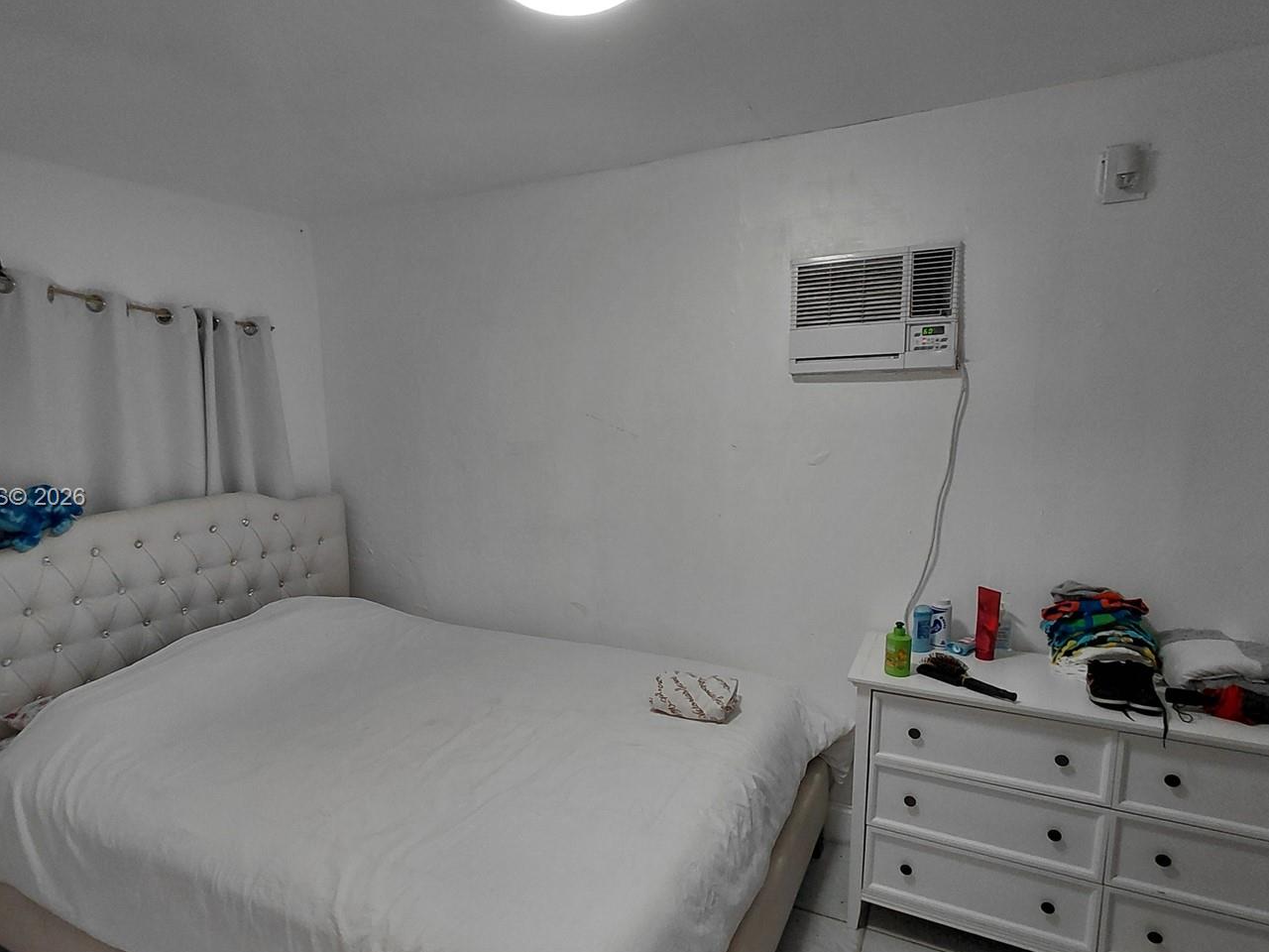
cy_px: 499
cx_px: 570
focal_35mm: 20
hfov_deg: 81.5
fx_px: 733
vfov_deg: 65.9
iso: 64
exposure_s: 1/60
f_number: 2.2
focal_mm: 1.64
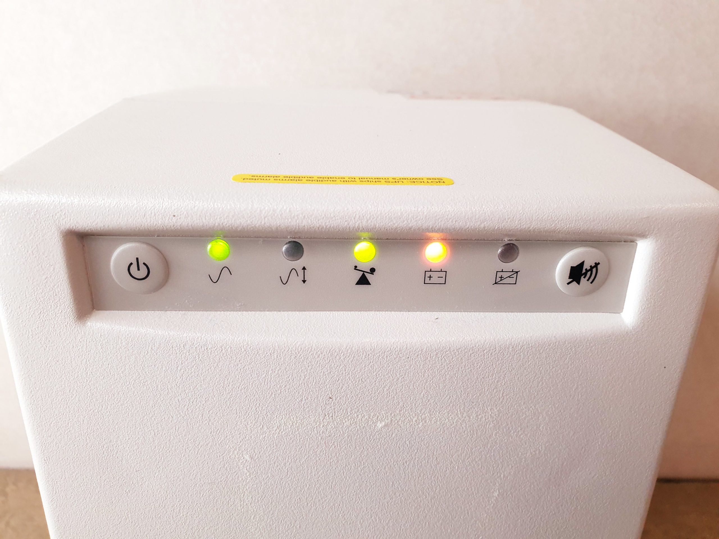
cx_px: 360
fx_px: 540
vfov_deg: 53.1
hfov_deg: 67.3
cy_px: 270
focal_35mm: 26
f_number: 2.4
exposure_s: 1/50
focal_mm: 4.3
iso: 200
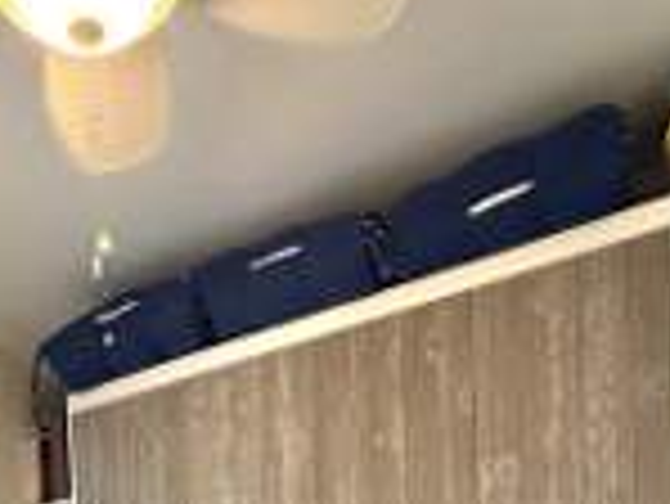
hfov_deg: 40.4
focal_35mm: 45
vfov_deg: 24.5
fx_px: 872
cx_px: 139
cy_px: 770
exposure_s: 1/120
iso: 250
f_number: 2.2
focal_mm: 2.22
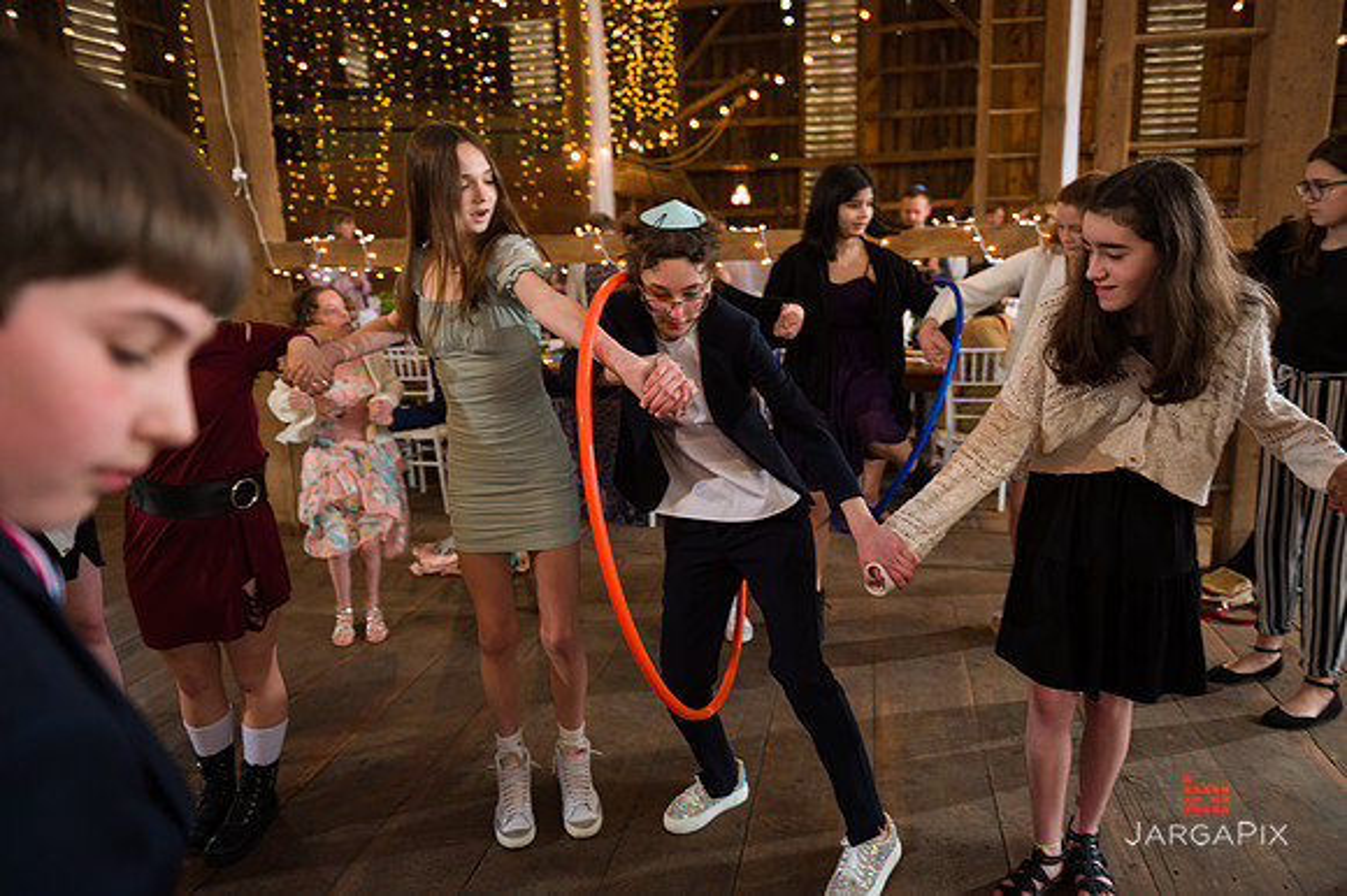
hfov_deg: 73.8
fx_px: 897
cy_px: 448
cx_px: 674
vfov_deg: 53.1
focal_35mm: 24
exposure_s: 1/200
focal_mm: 24
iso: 800
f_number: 3.2
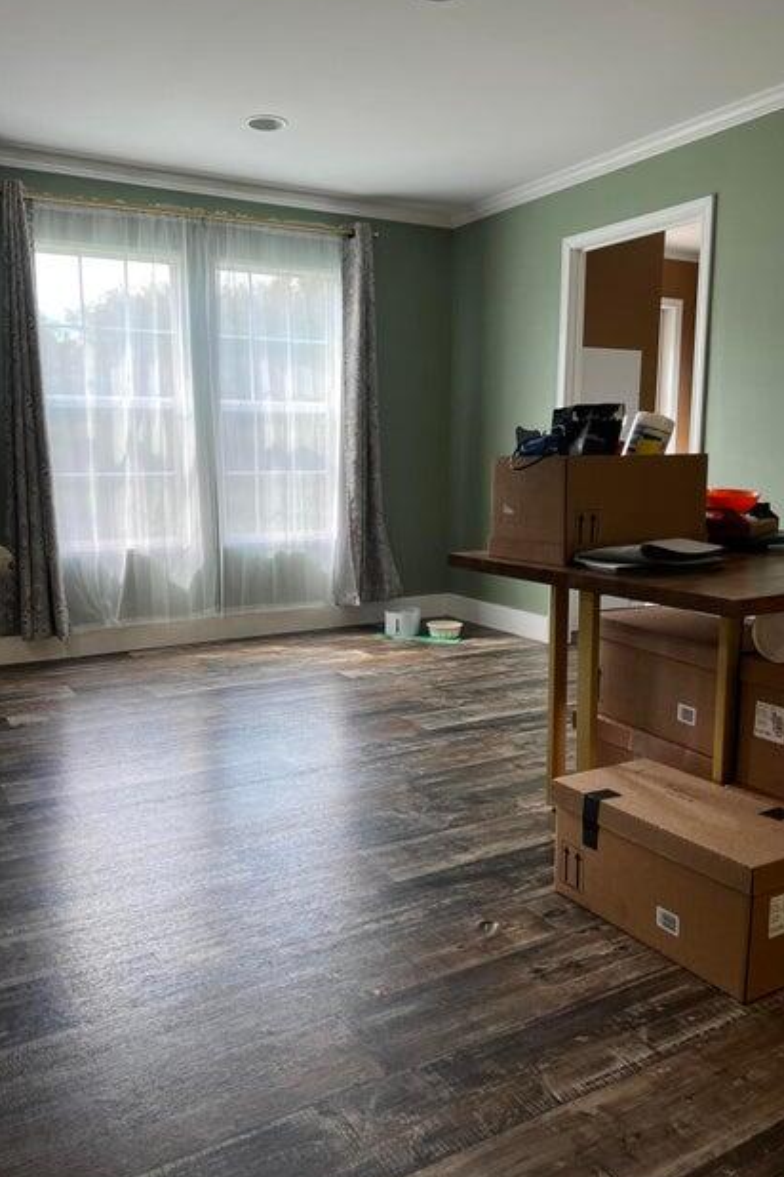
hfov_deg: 46.4
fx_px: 915
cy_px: 588
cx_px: 360
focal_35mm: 28
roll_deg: +1.1
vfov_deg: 65.5
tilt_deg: -8.6
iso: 40
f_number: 1.5
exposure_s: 1/120
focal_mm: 5.7
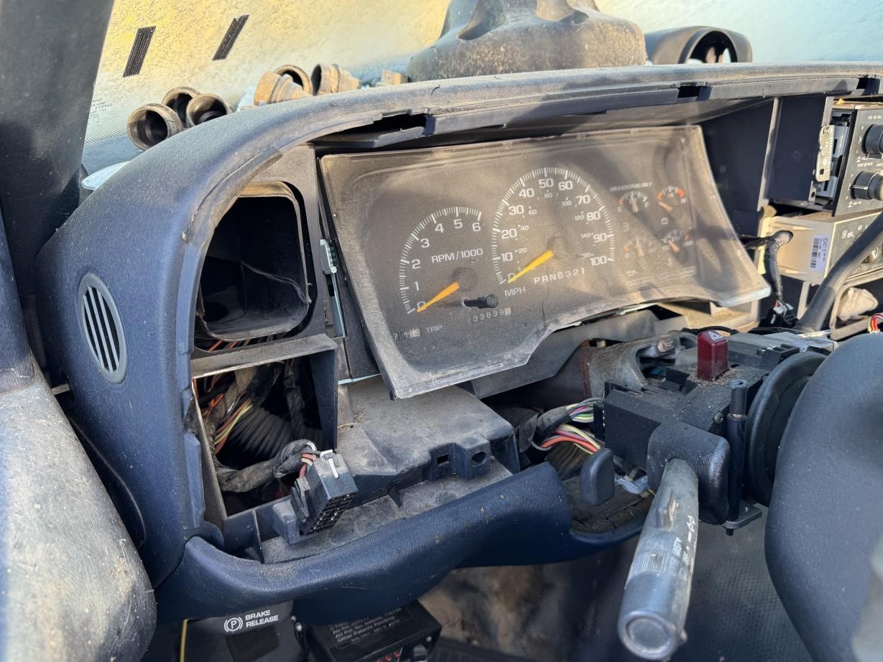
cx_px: 438
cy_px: 335
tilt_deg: -31.1
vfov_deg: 54.9
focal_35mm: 25
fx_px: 638
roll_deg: -10.6
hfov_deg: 69.4
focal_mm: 6.76
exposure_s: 1/123
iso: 100
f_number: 1.78
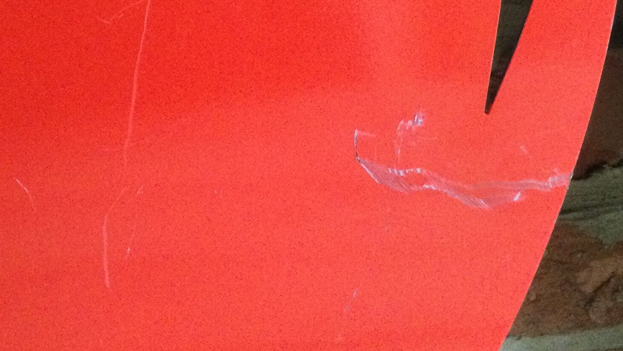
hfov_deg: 28.0
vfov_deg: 15.4
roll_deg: +1.4
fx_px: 1239
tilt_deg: -27.3
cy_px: -86
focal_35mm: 75
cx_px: 205
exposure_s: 1/25
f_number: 2.4
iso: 200
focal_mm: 3.3
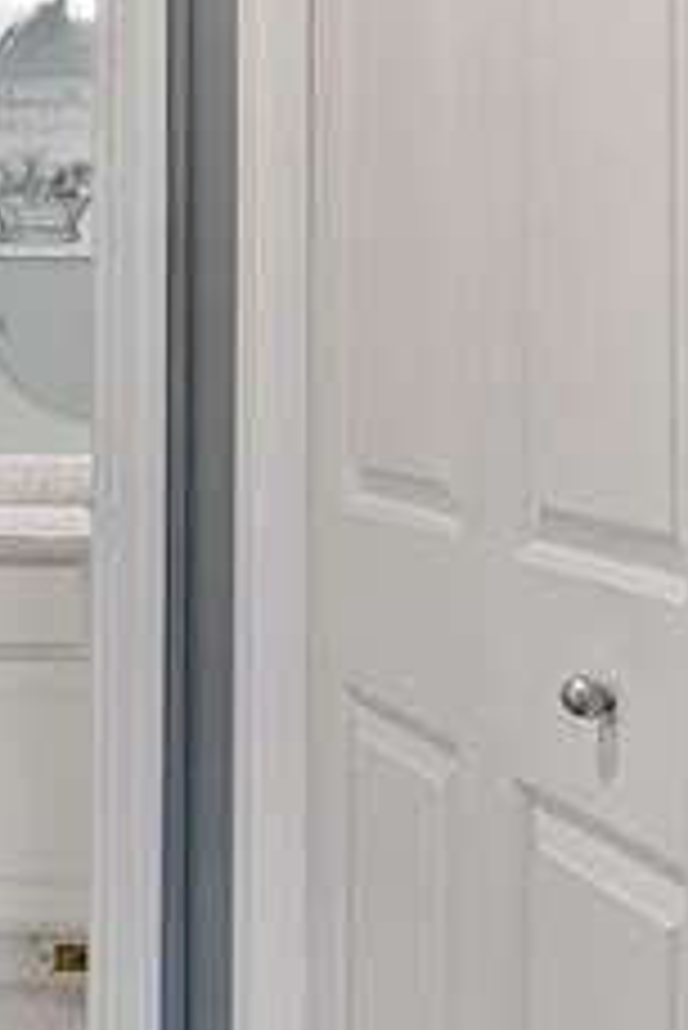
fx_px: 1918
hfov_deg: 17.5
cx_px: -450
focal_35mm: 67
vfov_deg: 29.8
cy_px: 333
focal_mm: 10
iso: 800
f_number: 5.6
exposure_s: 1/4
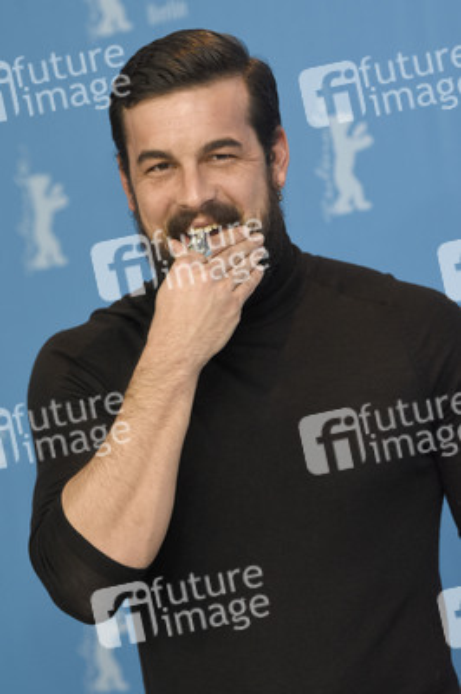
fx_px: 3608
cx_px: 230
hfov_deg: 7.3
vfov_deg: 11.0
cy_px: 347
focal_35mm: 188
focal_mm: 125
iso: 800
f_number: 3.2
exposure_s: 1/320
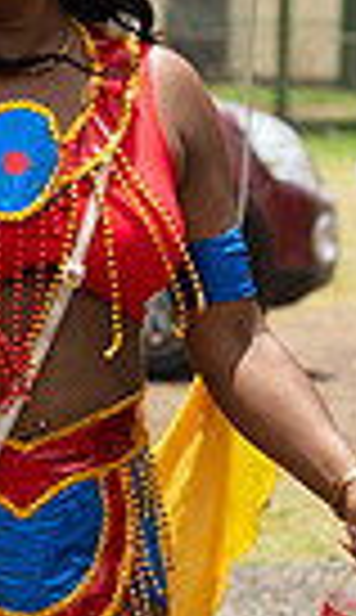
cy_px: 314
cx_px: -298
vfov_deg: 4.5
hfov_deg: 2.6
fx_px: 7889
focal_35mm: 479
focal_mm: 90
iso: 125
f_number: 5.6
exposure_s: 1/500
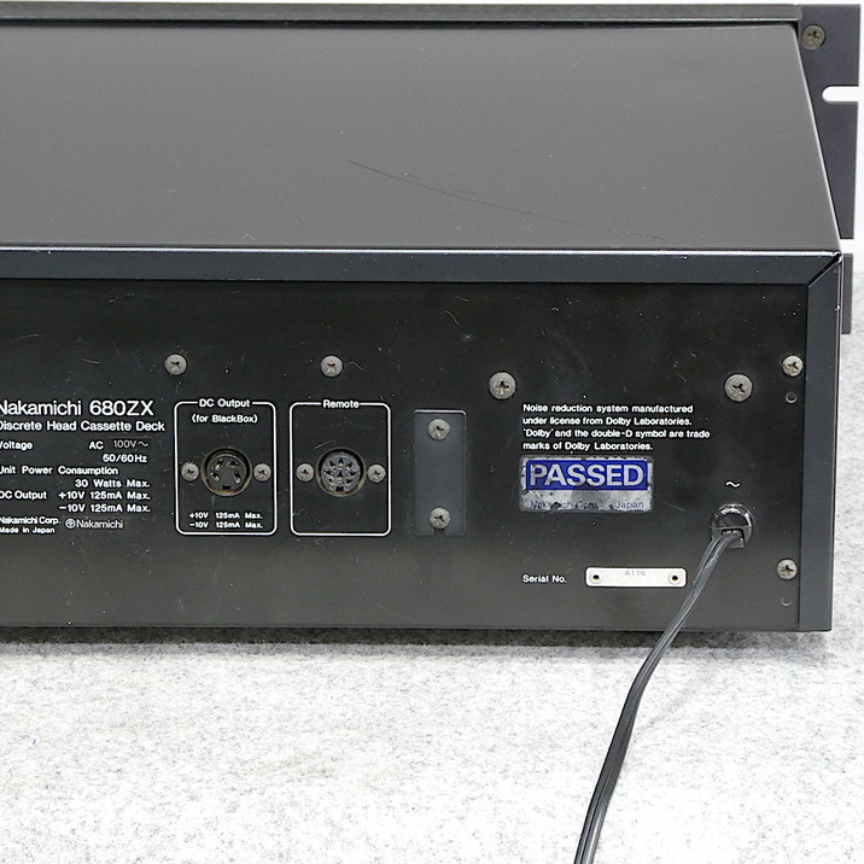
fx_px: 4518
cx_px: 341
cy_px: 433
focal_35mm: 160
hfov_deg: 10.9
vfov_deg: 10.9
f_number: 5.6
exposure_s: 1/5
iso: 400
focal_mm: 24.2
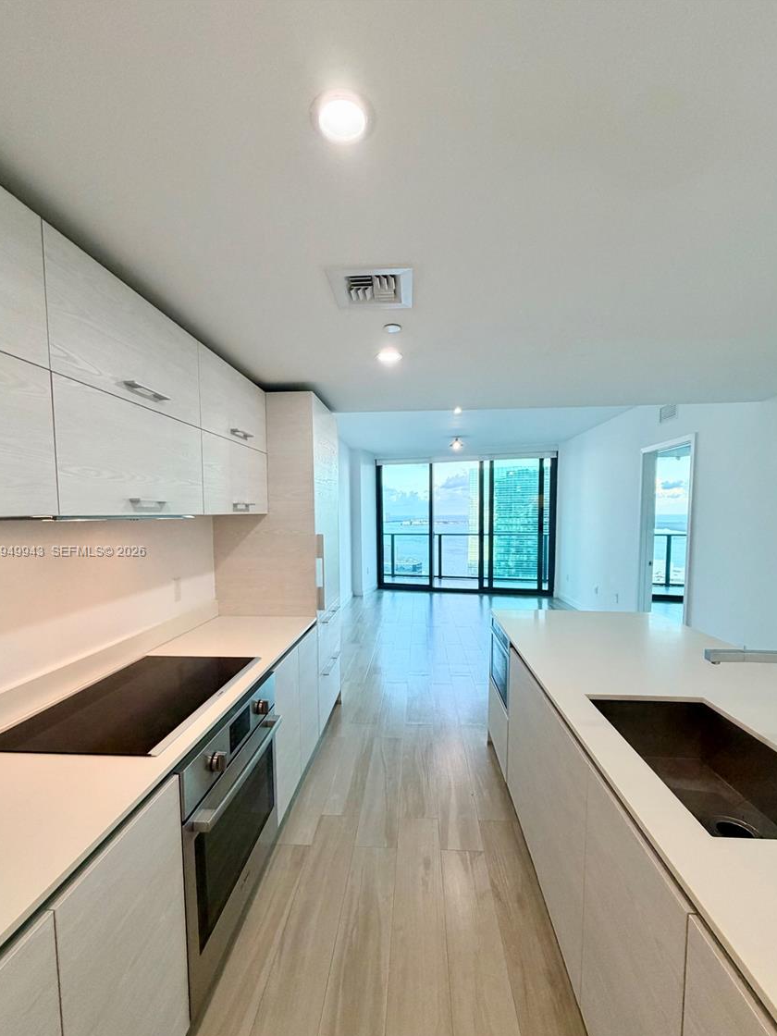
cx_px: 390
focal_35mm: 15
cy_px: 552
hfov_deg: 81.7
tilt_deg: -4.9
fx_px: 449
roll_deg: +0.6
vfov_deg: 98.0
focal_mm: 2.22
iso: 250
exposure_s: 1/120
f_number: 2.2
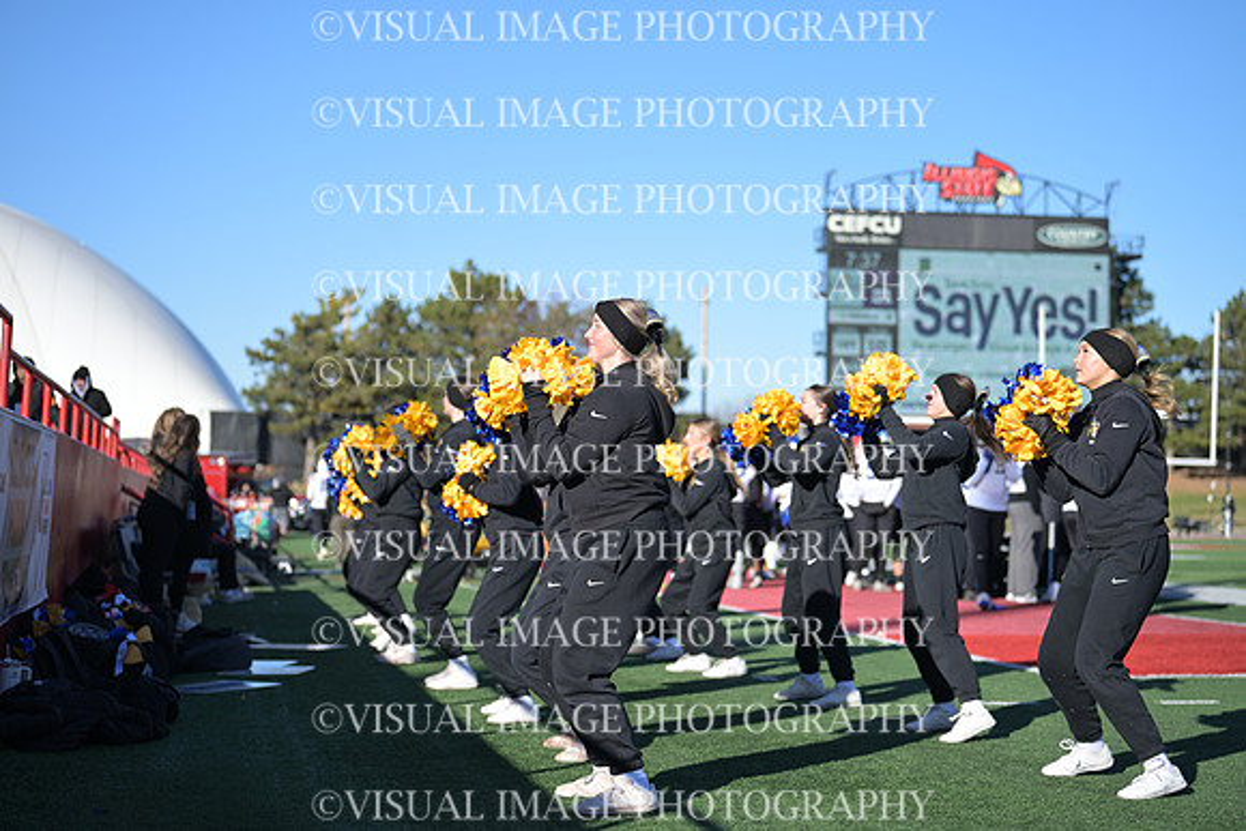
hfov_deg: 28.8
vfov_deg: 19.5
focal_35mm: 70
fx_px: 2423
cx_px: 623
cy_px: 416
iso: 100
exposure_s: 1/1600
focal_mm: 70
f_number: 2.8
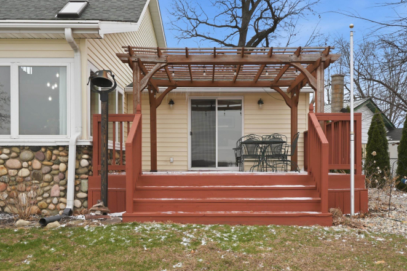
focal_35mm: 34
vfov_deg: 38.9
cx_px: 205
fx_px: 384
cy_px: 137
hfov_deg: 55.8
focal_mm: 20
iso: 100
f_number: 4
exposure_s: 1/250
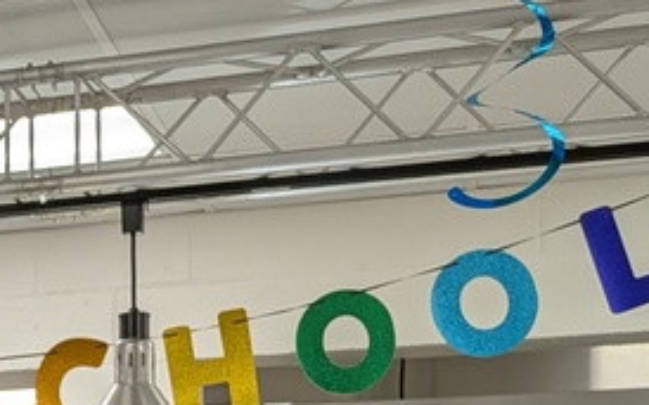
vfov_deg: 12.6
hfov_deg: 18.8
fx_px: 1750
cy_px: 584
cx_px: -291
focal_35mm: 99
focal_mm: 5.43
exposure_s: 1/120
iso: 77
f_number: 1.89
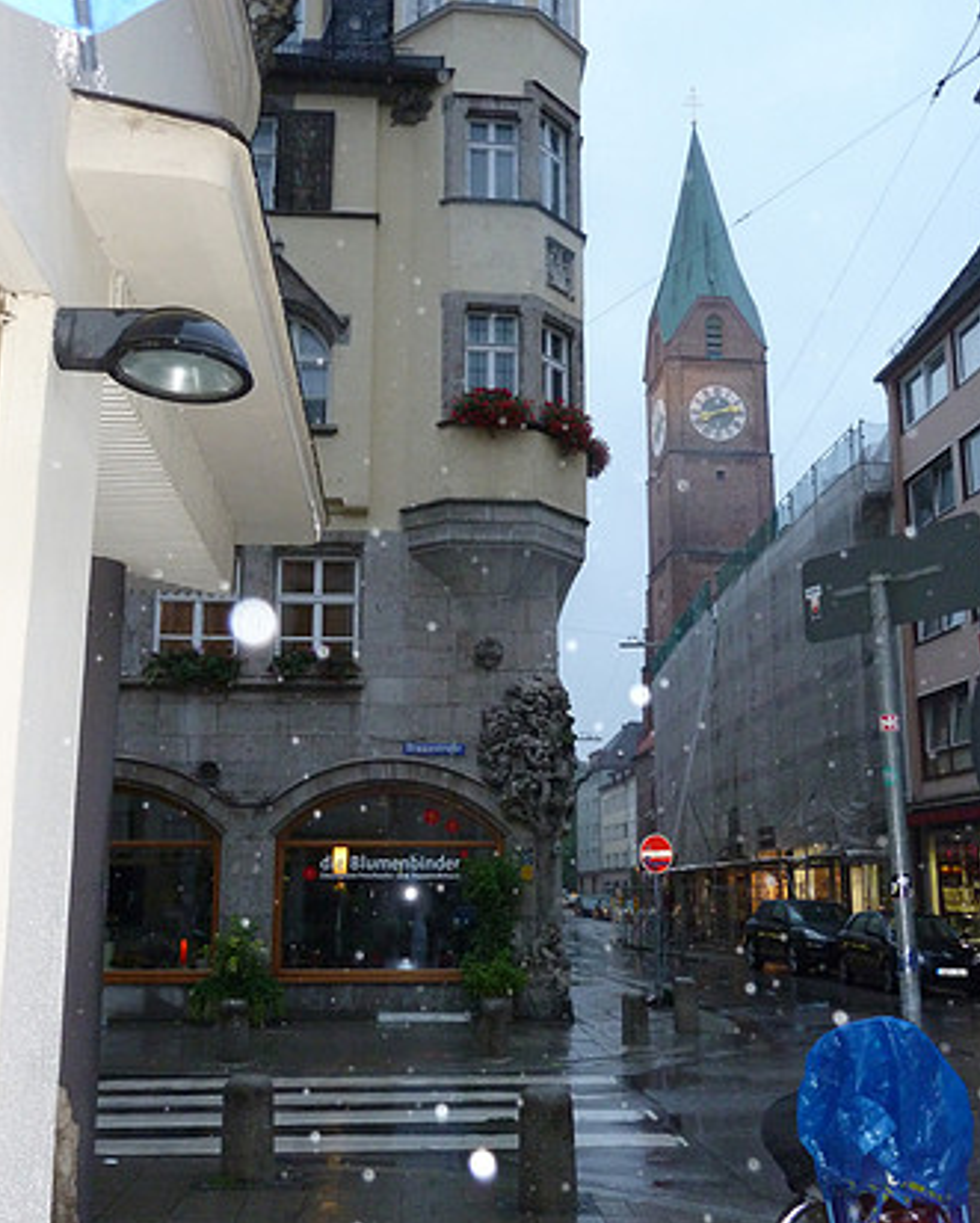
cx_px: 493
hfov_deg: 43.4
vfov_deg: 52.8
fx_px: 1231
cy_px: 640
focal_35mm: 34
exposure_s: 1/30
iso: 400
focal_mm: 5.3
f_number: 3.5
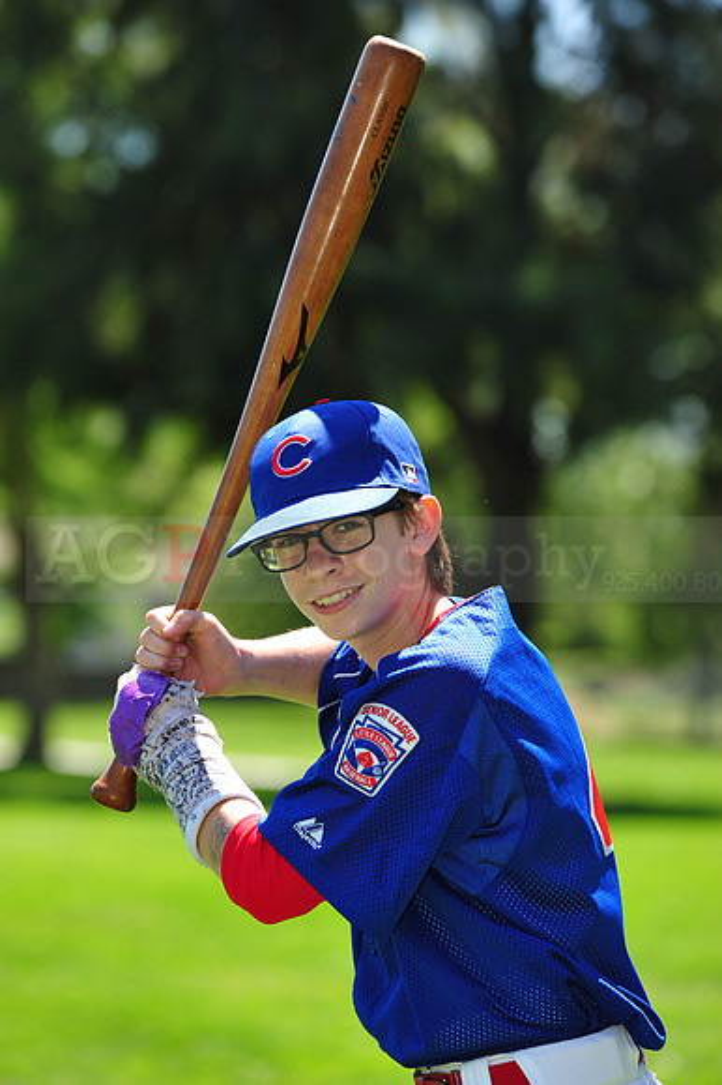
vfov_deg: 11.8
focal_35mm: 175
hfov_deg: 7.8
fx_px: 5270
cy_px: 542
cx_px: 361
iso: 200
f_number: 5.6
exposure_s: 1/400
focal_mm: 175
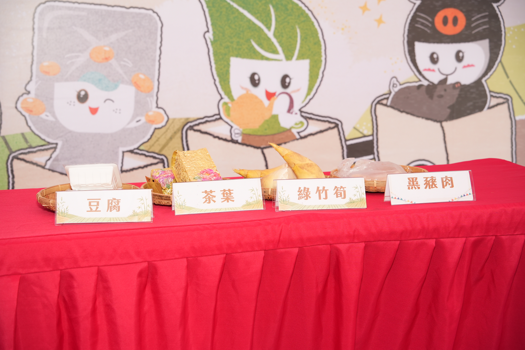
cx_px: 262
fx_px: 814
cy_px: 175
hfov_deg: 35.8
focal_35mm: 56
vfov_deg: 24.3
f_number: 5.6
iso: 640
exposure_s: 1/200
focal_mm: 55.8
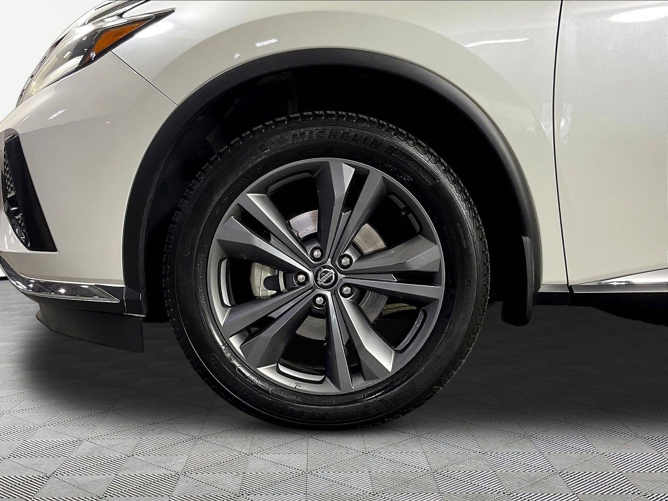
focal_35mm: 29
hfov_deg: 61.7
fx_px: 560
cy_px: 250
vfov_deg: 48.2
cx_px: 334
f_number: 1.8
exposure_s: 1/120
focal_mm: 3
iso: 32
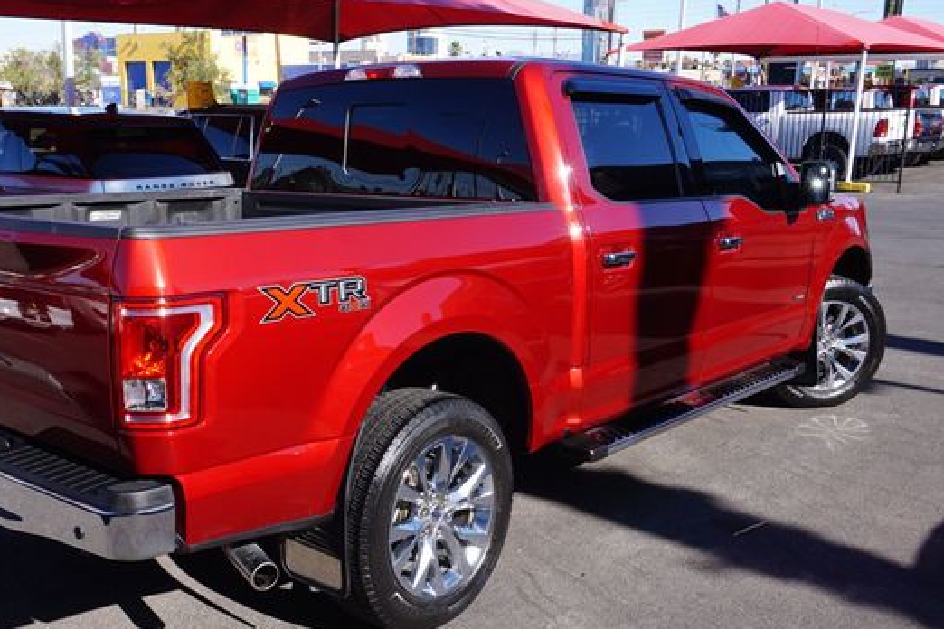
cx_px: 367
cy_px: 322
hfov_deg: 49.6
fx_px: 1012
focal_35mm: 39
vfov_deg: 34.5
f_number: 11
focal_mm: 21
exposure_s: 1/80
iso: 100
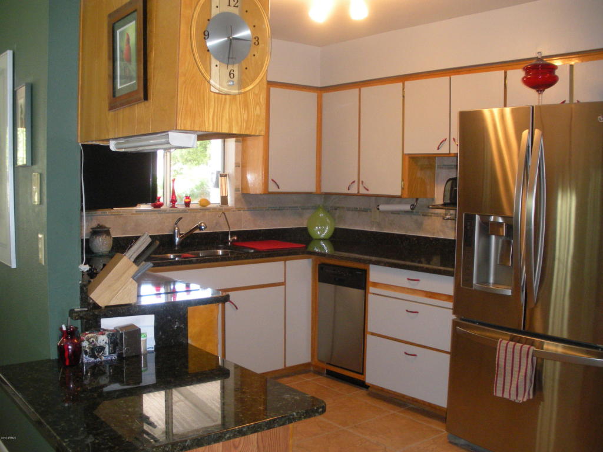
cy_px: 226
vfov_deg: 39.7
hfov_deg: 51.4
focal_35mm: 36
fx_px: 627
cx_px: 302
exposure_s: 1/30
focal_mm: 6.3
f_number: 3.5
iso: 301
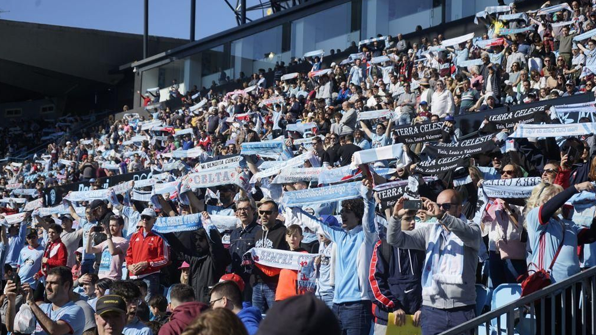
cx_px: 297
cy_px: 177
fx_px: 1169
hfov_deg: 28.6
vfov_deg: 16.3
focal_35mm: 74
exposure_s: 1/800
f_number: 6.3
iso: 100
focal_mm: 70
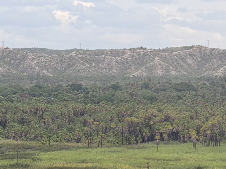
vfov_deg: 7.8
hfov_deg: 10.3
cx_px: 283
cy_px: 178
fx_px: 1234
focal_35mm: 189
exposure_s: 1/3226
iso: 64
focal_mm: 6.76
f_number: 1.78
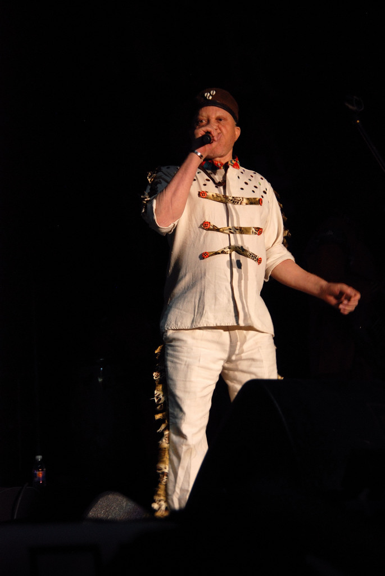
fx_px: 1560
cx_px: 192
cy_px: 288
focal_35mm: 98
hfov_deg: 14.1
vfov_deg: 20.9
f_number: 5.3
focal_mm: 65
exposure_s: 1/60
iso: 400
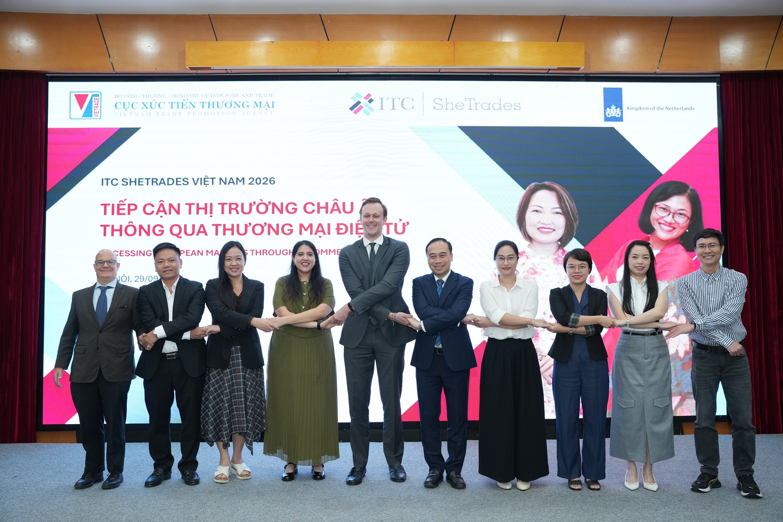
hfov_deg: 59.3
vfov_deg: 41.6
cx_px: 392
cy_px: 261
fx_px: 687
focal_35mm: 32
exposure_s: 1/125
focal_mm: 31.6
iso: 1000
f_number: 4
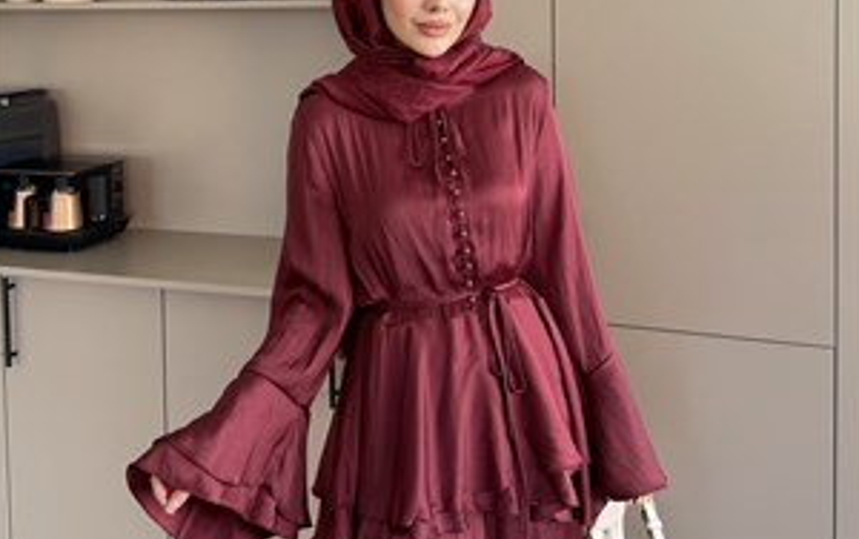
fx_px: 820
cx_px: 432
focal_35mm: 35
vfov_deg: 36.3
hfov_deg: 55.3
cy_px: 257
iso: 160
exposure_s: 1/121
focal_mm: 6.76
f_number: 1.78
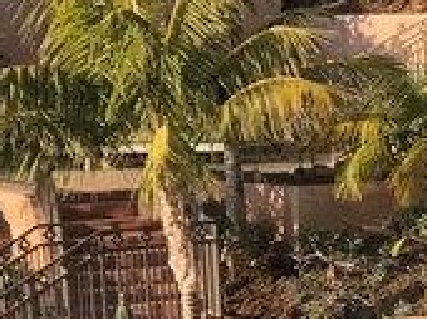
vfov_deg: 4.3
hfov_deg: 5.6
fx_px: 4237
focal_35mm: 344
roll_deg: +2.7
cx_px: 859
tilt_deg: -5.4
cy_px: 332
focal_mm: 6.6
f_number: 2.8
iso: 20
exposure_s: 1/234
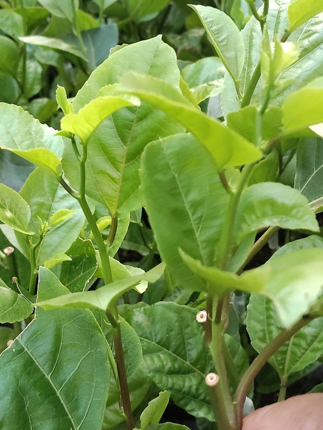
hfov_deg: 27.0
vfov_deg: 35.5
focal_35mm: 54
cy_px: 215
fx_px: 672
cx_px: 162
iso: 5888
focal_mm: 4.05
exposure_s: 1/267
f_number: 1.8
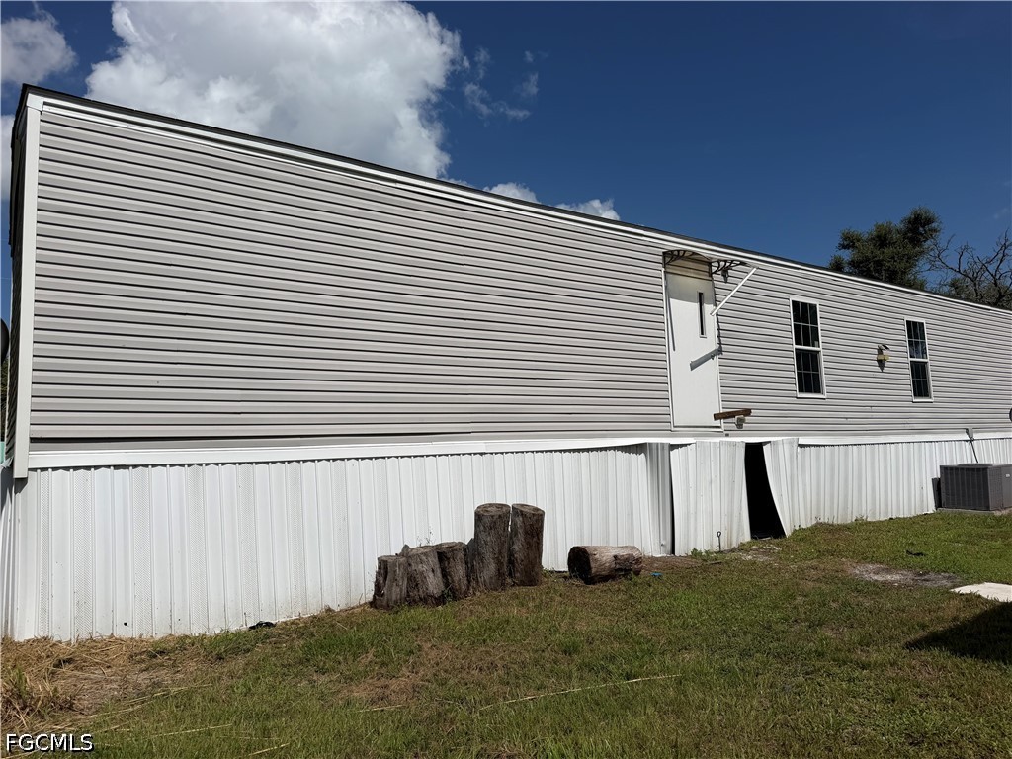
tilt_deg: +6.7
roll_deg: +2.7
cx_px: 506
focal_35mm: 24
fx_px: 702
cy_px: 380
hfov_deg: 71.6
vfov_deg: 56.8
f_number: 1.78
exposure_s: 1/17544
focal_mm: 6.76
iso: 80
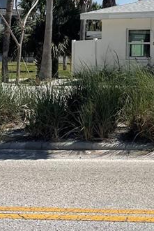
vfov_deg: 20.4
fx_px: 628
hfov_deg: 12.4
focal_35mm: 98
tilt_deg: +3.1
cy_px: 20
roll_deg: +1.1
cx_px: 305
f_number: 1.6
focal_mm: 4.2
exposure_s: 1/4831
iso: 32
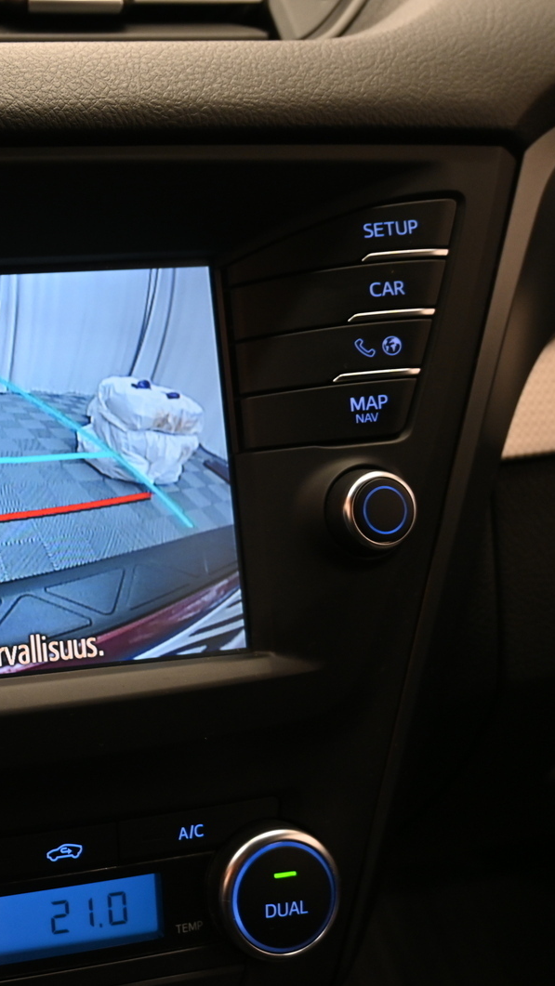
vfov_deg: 41.9
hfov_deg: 22.4
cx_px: -116
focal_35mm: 49
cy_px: 487
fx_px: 1287
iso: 400
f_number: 3.8
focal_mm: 20.5
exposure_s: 1/30
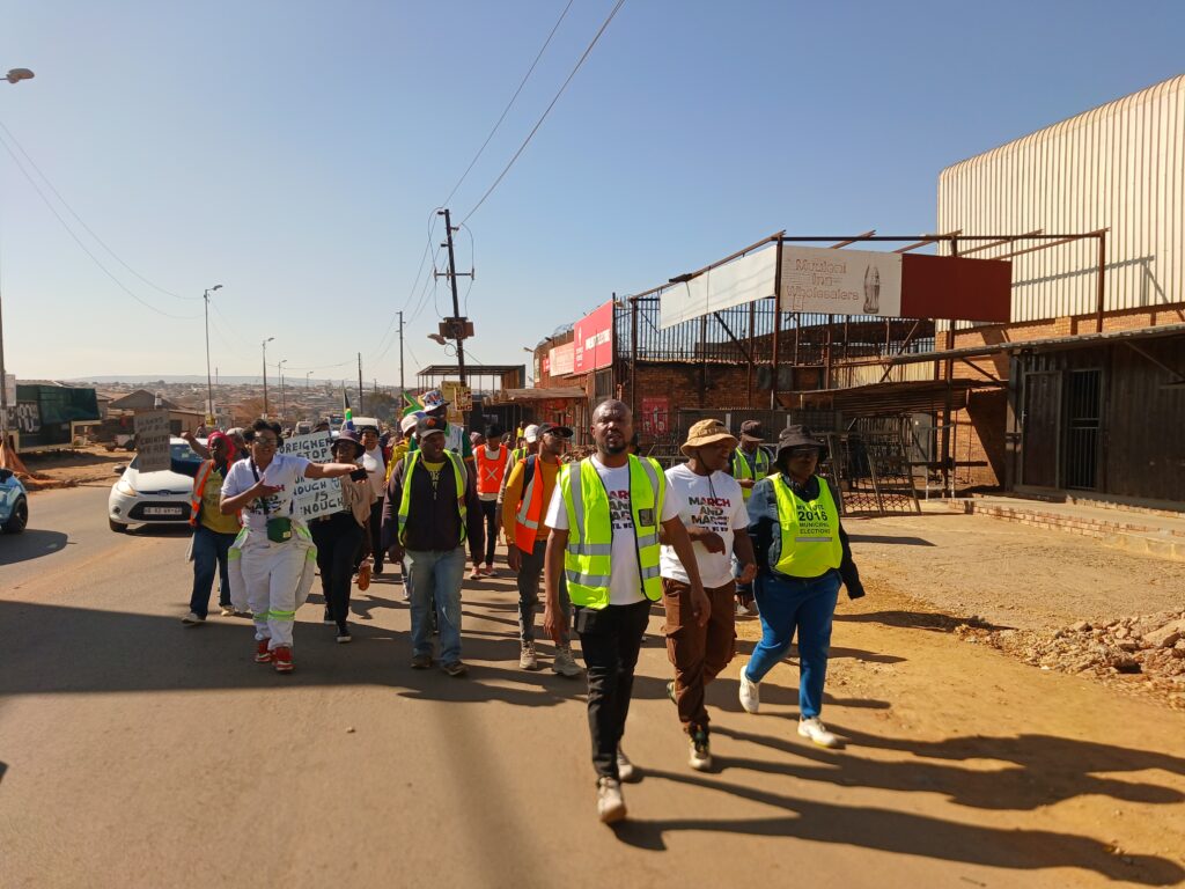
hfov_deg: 65.3
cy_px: 444
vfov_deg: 51.4
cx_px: 592
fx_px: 924
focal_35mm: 27
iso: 20
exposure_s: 1/505
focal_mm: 3.98
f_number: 1.8
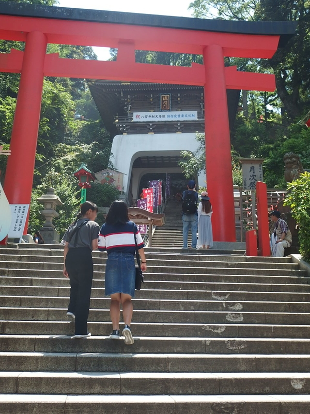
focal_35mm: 38
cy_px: 207
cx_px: 155
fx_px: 454
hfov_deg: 37.7
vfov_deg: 49.0
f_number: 3.5
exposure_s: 1/500
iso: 100
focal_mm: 6.8
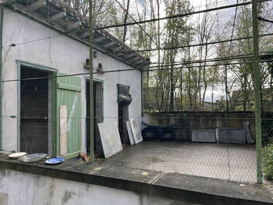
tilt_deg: +2.1
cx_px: 133
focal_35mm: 27
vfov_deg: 51.4
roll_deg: +0.8
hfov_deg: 65.3
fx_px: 213
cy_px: 100
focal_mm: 5.1
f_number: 1.6
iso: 50
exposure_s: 1/502
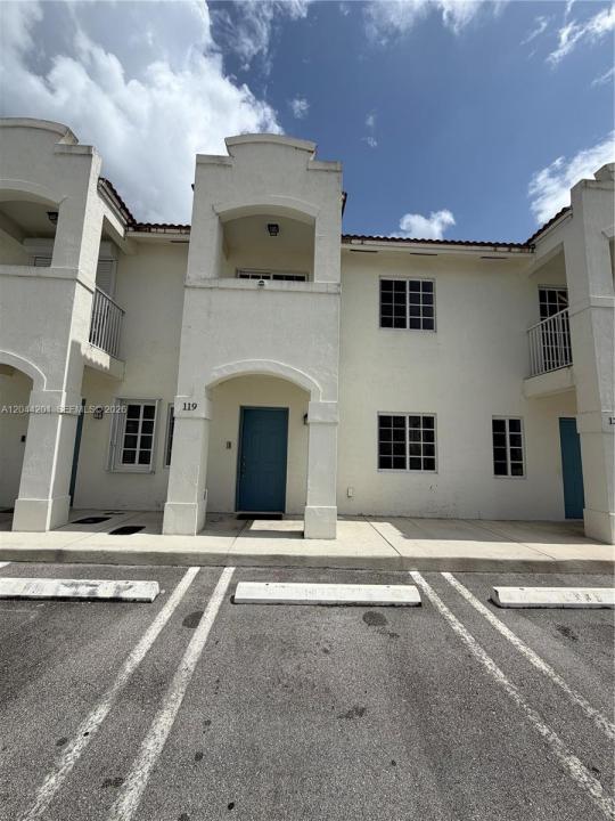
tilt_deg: +7.4
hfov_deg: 85.7
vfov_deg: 102.1
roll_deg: -2.3
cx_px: 308
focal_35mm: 14
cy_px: 410
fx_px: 332
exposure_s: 1/2165
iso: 20
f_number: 2.2
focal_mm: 2.22
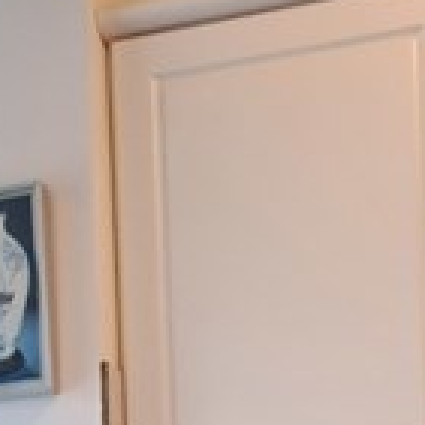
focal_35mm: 80
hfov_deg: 21.5
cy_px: 720
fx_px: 1111
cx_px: 292
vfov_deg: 18.1
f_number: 2.2
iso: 250
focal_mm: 1.64
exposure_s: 1/24
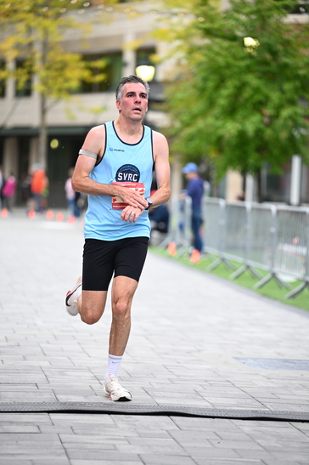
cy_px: 232
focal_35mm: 151
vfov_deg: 13.6
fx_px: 1946
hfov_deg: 9.1
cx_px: 154
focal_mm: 150
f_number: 2.8
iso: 1600
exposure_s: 1/1250
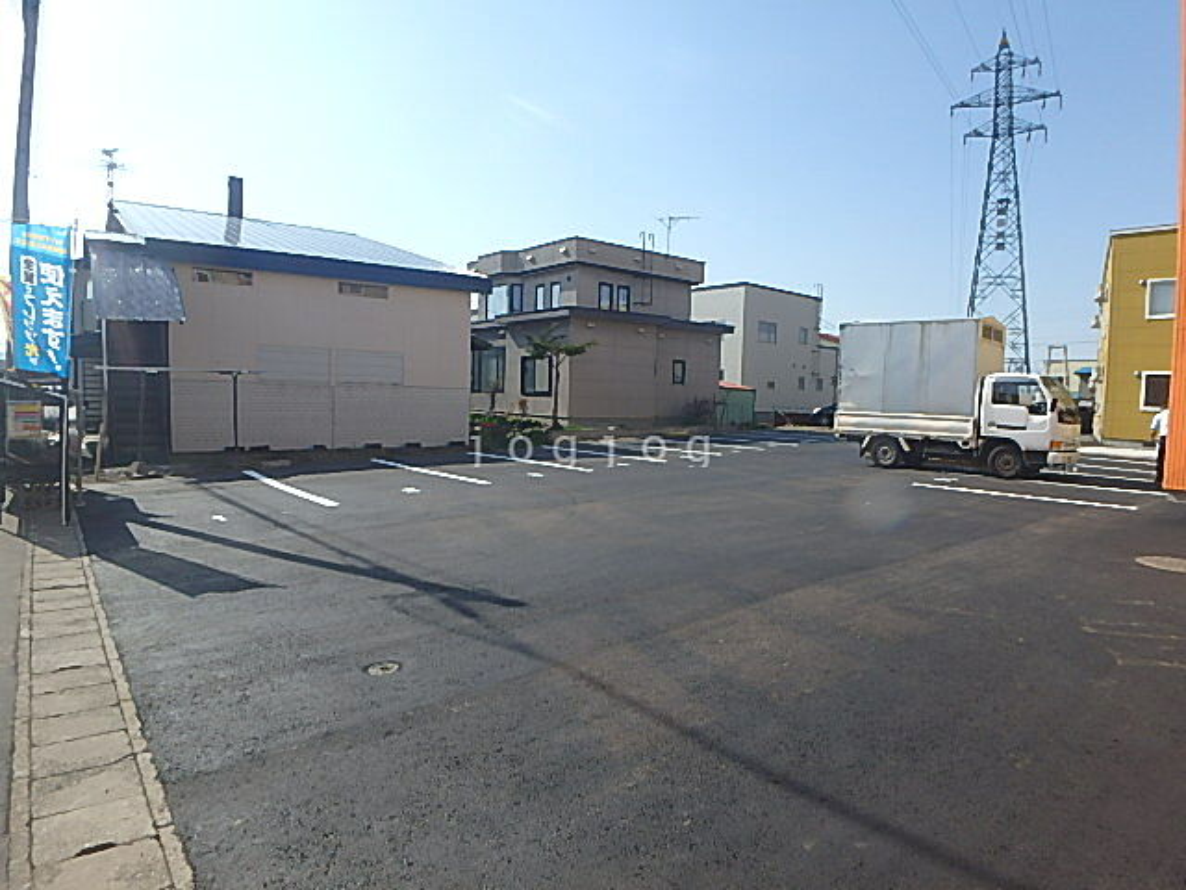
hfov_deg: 79.0
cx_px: 593
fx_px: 719
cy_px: 445
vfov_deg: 63.4
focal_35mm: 21
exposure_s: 1/500
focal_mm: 3.7
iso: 125
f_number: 6
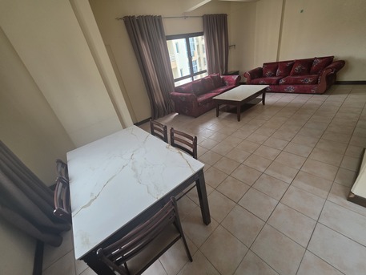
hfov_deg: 106.2
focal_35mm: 13
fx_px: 137
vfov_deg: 89.9
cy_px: 138
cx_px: 183
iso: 80
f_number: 1.9
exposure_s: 1/100
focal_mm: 2.2
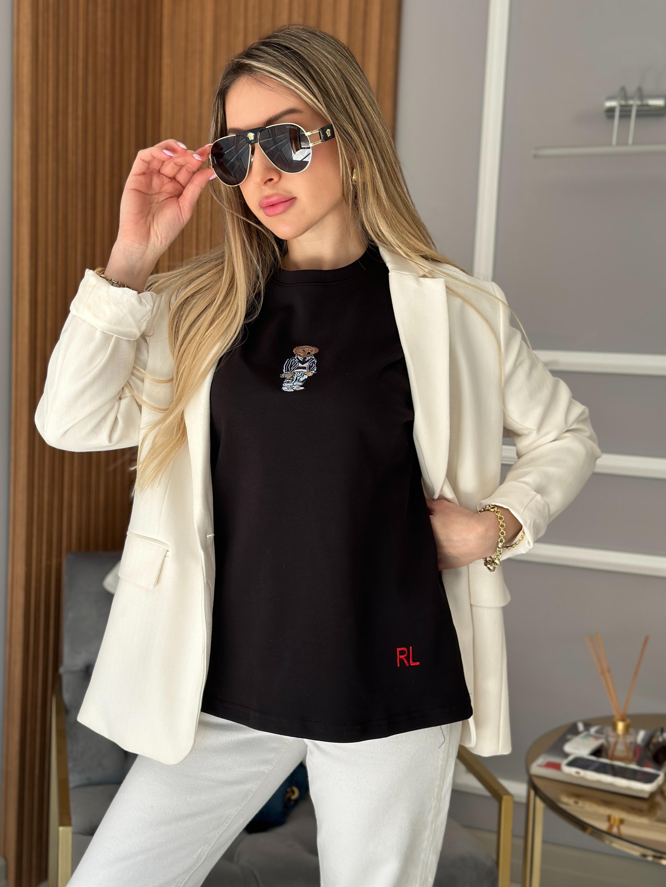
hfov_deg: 30.3
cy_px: 444
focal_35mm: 48
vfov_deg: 39.7
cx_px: 333
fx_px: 1231
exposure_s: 1/269
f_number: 1.78
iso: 80
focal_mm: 6.86
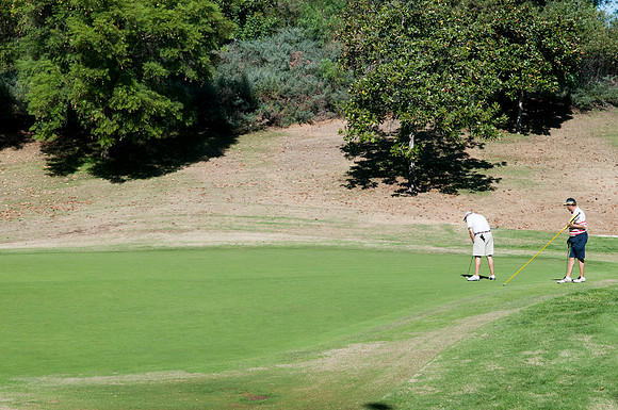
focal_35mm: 82
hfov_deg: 24.6
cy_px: 205
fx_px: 1414
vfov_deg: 16.5
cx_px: 309
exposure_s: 1/320
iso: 400
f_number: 9
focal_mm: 55
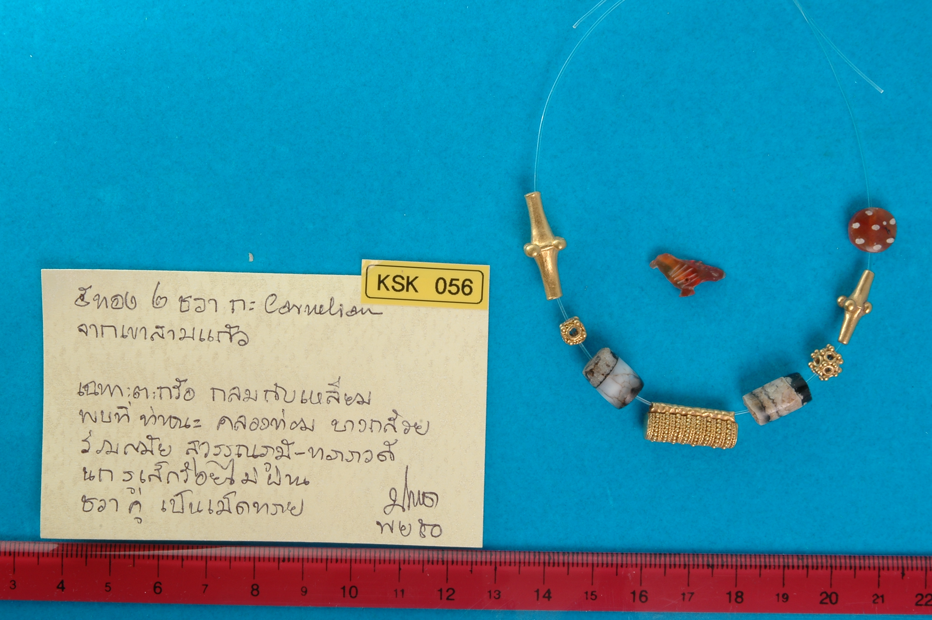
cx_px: 466
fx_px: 1474
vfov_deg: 23.7
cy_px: 310
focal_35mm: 57
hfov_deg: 35.1
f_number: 29
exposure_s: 1/60
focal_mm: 38
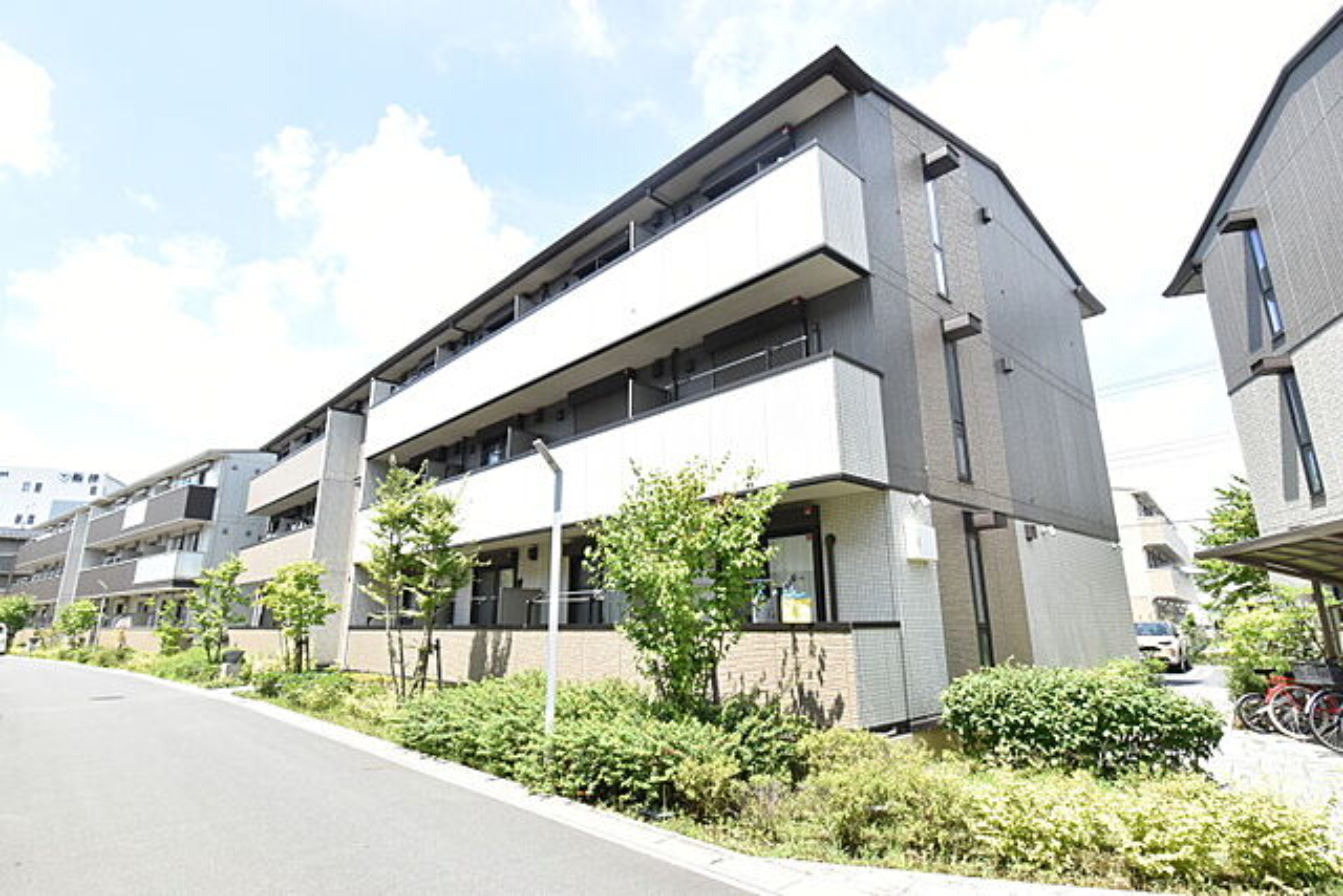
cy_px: 448
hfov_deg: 90.0
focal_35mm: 18
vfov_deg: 67.4
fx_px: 672
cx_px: 672
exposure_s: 1/400
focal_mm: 12
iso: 800
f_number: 10
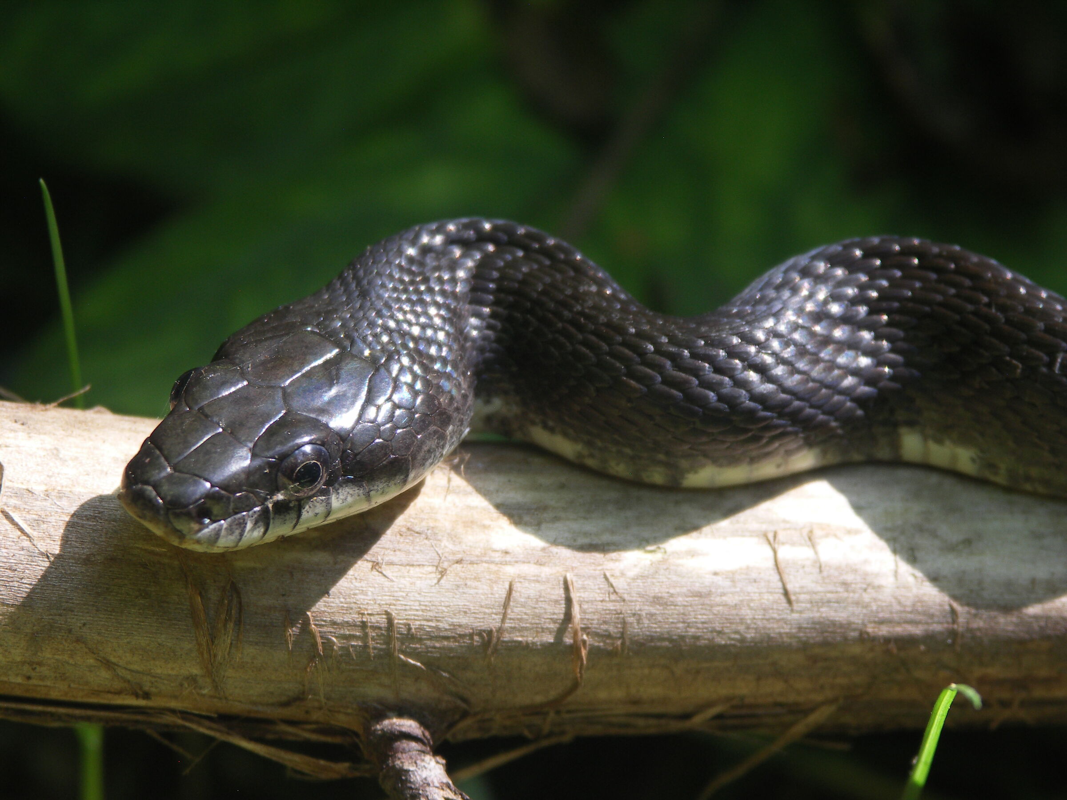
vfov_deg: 7.4
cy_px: 400
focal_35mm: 200
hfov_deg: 9.9
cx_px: 534
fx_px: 6165
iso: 100
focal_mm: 50.8
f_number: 3.5
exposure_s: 1/100
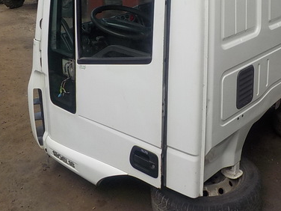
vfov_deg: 28.2
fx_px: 414
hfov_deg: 37.0
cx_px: 193
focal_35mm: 51
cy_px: 59
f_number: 3.3
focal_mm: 4.1
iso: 125
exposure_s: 1/200
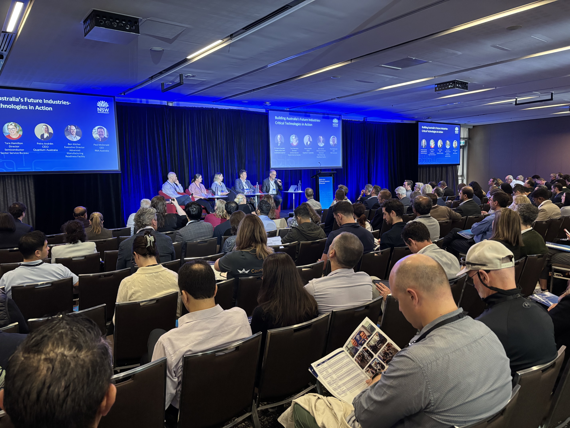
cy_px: 214
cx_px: 285
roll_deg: +1.4
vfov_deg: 53.1
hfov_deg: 67.3
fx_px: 428
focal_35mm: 26
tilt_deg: -5.7
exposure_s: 1/58
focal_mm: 5.96
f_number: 1.6
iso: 500
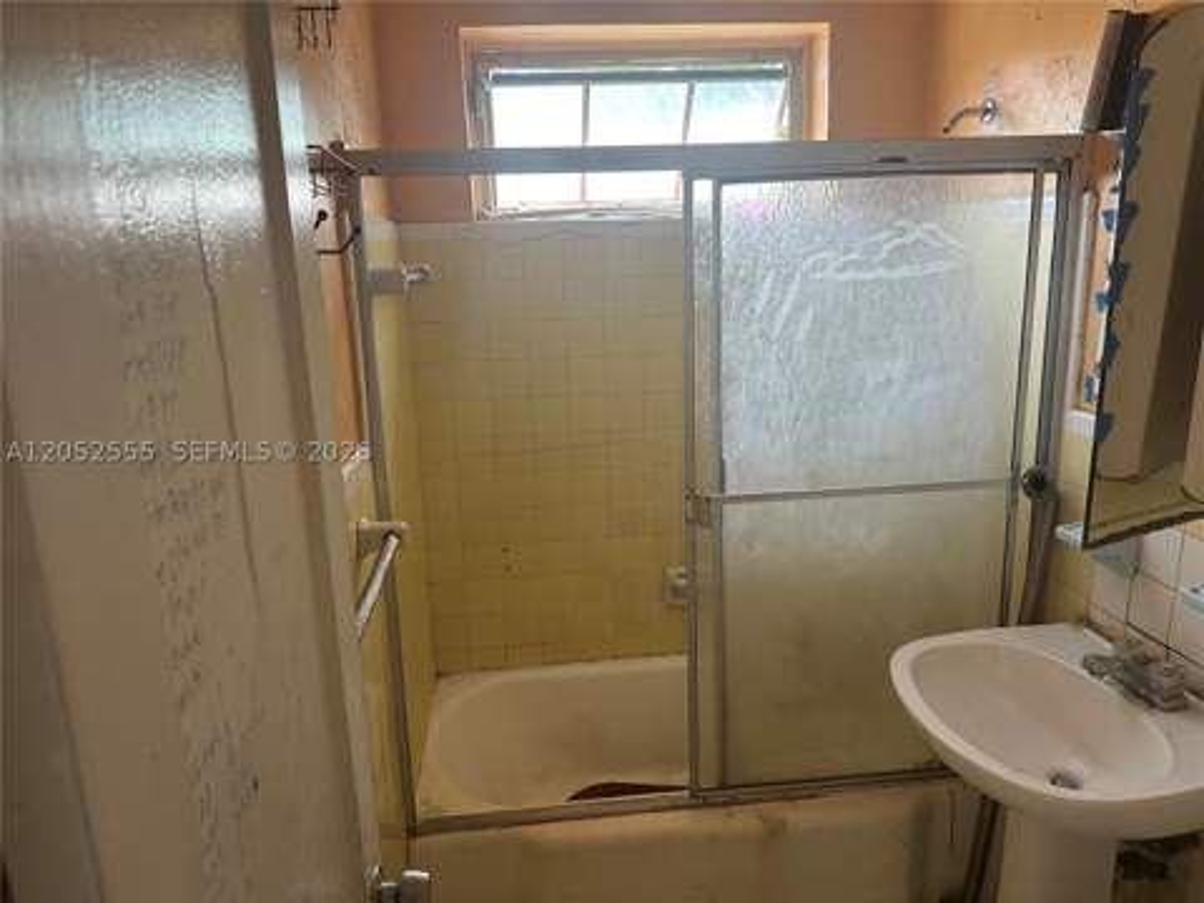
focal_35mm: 24
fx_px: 835
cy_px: 452
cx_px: 602
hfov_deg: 71.6
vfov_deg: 56.8
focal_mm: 6.86
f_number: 1.78
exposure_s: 1/121
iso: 200
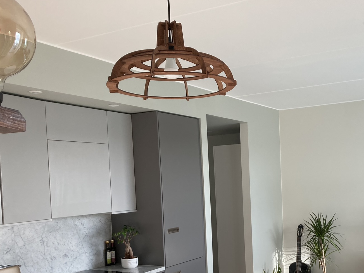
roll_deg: +1.6
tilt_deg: -2.5
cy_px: 207
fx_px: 463
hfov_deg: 42.2
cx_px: 250
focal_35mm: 44
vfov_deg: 32.2
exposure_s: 1/121
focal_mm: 3.99
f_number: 1.8
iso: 50
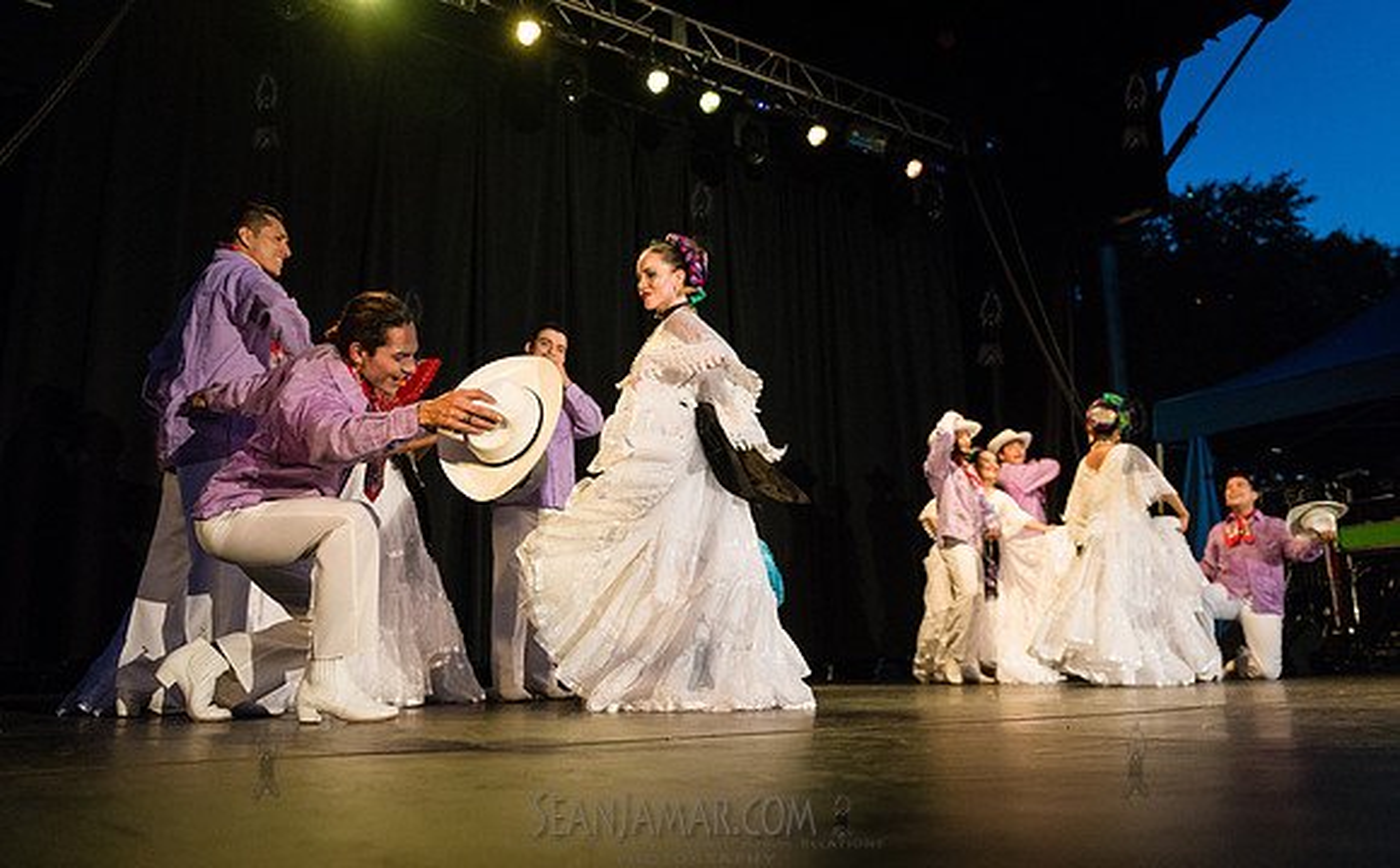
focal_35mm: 29
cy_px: 453
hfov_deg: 64.0
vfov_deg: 42.4
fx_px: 1120
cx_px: 680
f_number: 2.8
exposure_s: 1/800
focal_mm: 26
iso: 4000
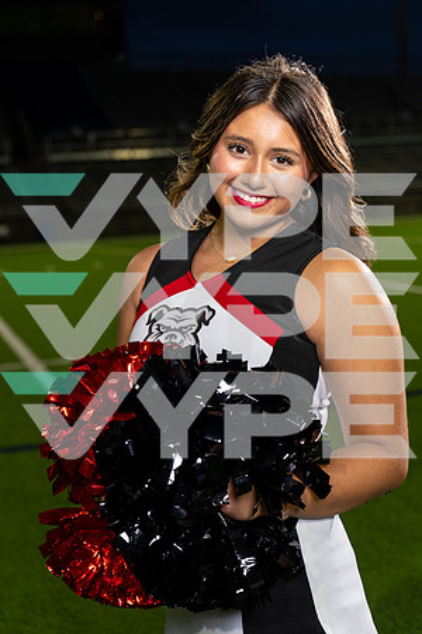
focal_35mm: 66
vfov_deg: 30.5
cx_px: 211
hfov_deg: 20.6
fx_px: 1160
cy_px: 317
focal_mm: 66
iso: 640
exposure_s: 1/250
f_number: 4.5
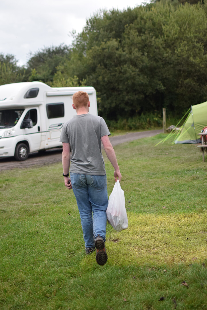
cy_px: 155
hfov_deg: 25.8
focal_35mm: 52
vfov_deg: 37.9
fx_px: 453
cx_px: 104
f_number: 2.2
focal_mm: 35
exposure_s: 1/640
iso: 800
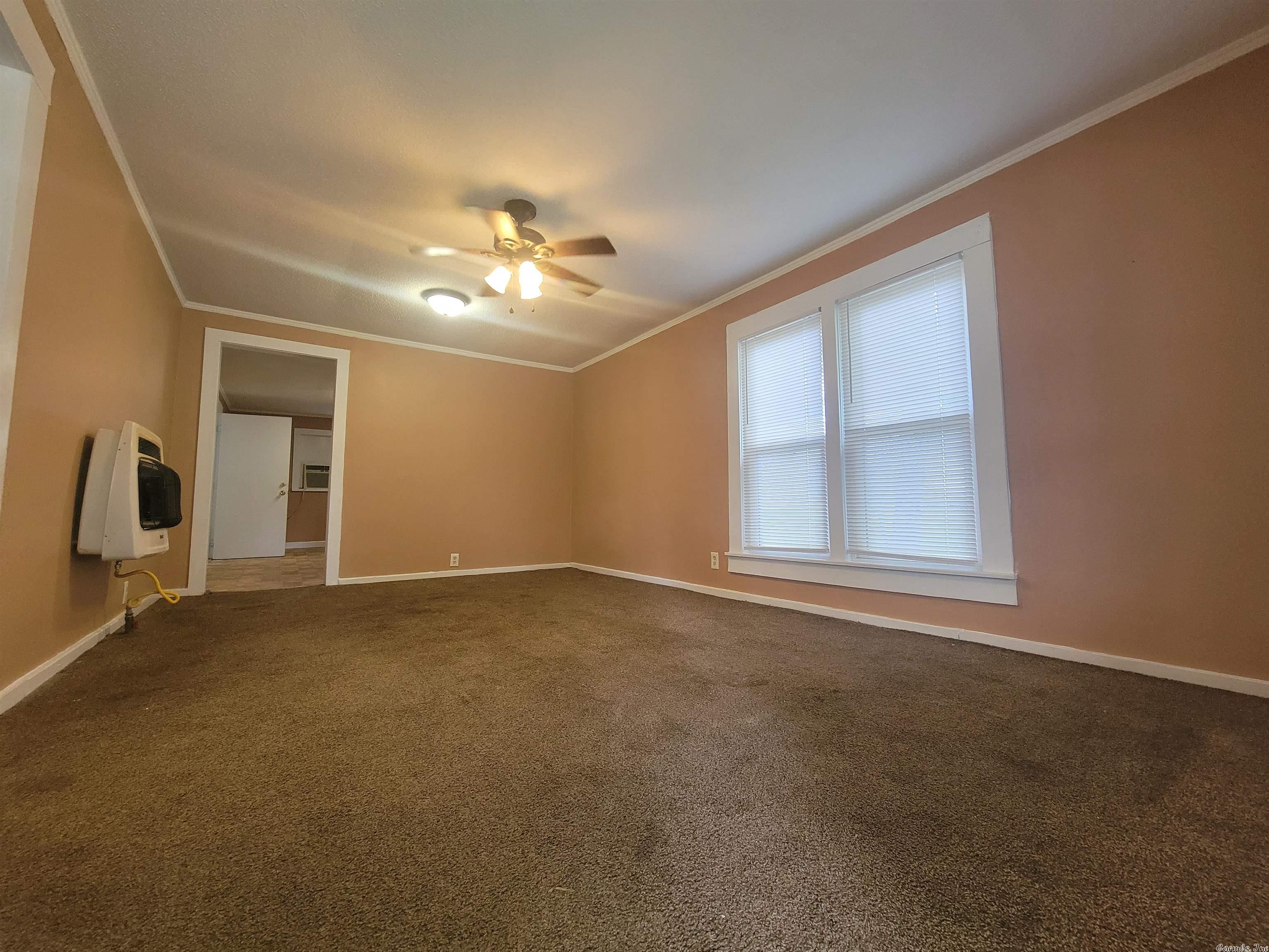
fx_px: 477
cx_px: 634
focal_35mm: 13
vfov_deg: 89.9
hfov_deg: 106.2
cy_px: 476
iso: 320
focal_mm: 2.2
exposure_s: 1/60
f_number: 2.2
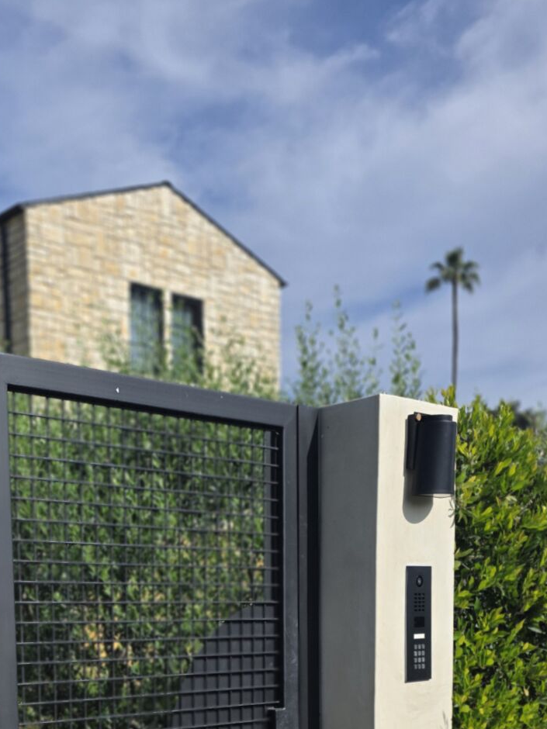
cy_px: 717
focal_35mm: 47
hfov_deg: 29.6
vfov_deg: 36.6
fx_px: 990
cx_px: 52
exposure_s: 1/7626
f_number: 1.7
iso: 80
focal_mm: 6.3
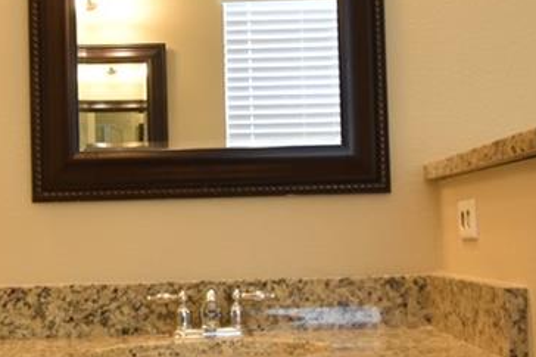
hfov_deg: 30.5
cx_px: 244
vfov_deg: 20.6
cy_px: 178
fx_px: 982
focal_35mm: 66
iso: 450
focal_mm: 10
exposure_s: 1/60
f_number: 4
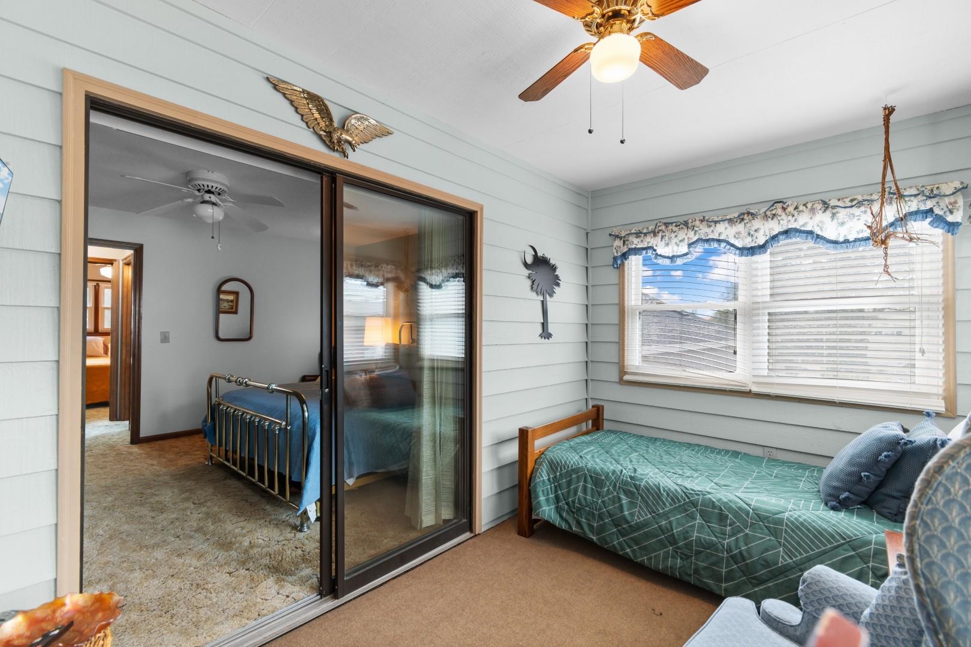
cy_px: 324
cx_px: 486
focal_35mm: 15
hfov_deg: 100.4
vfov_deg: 77.3
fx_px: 405
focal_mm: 10
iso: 100
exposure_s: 1/20
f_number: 4.5
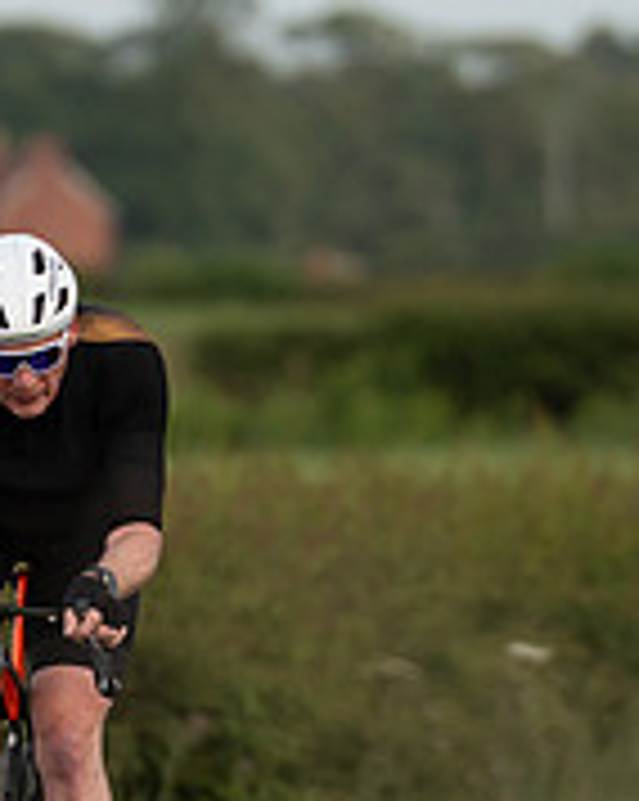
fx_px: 29317
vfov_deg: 1.6
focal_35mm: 1238
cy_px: 714
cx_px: 178
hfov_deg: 1.2
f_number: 3.2
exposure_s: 1/1000
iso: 160
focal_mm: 200
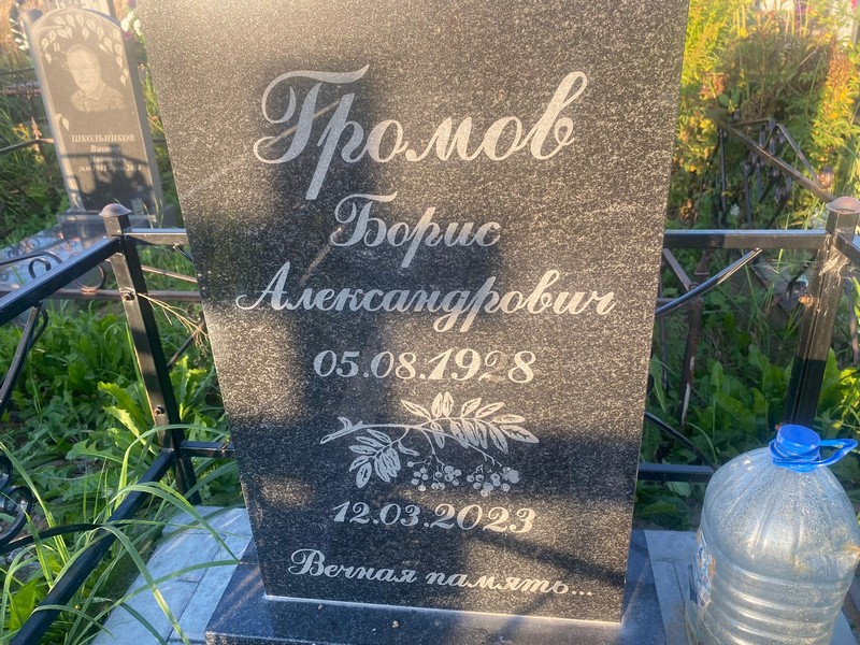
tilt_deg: -27.0
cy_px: 322
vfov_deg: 53.1
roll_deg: +2.3
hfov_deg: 67.3
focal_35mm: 26
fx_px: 646
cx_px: 430
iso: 32
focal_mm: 4.25
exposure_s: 1/223
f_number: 1.8
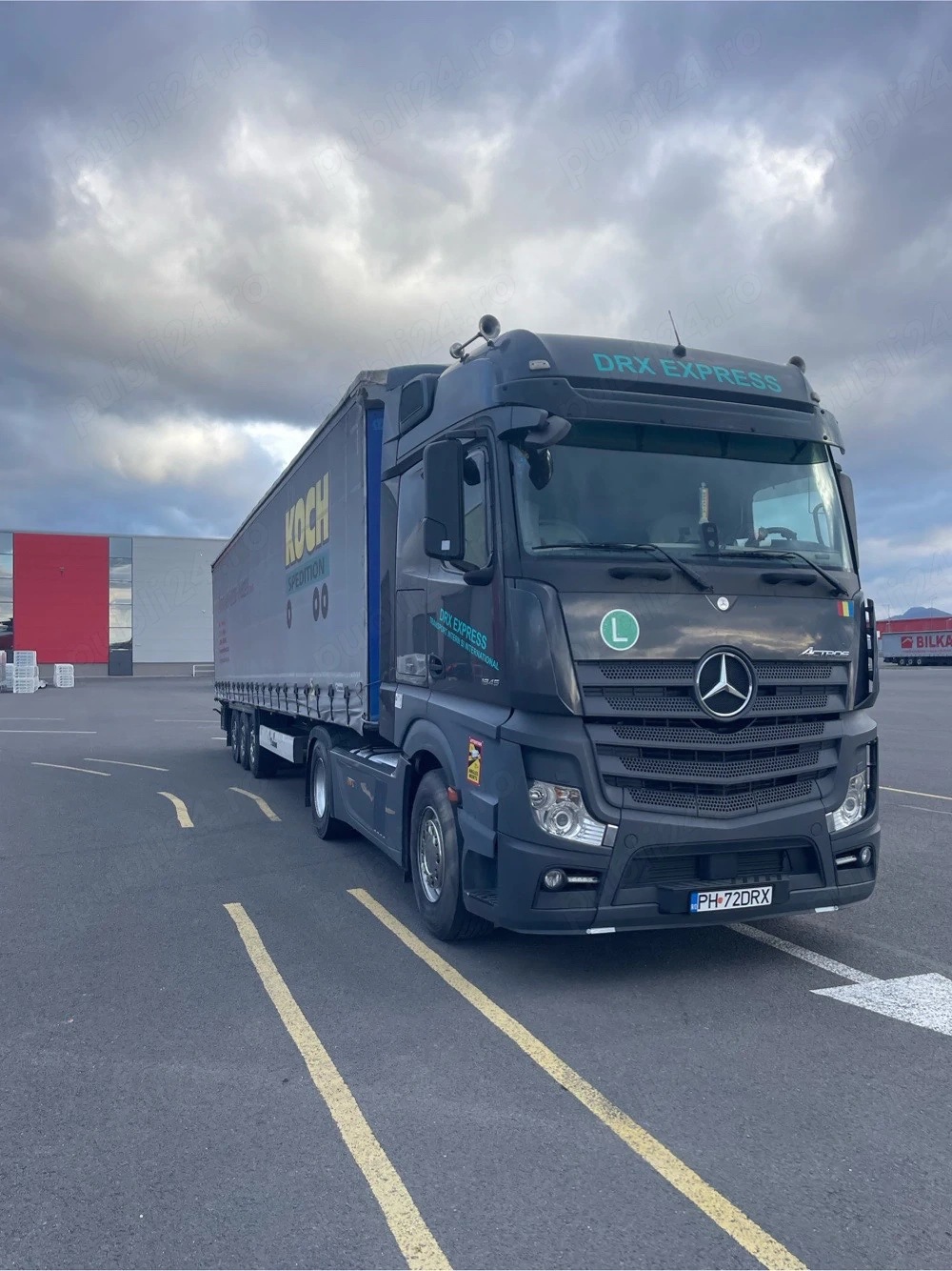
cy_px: 636
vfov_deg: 67.3
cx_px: 476
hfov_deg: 53.0
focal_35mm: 26
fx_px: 954
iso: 32
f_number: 1.6
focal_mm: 4.2
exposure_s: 1/651
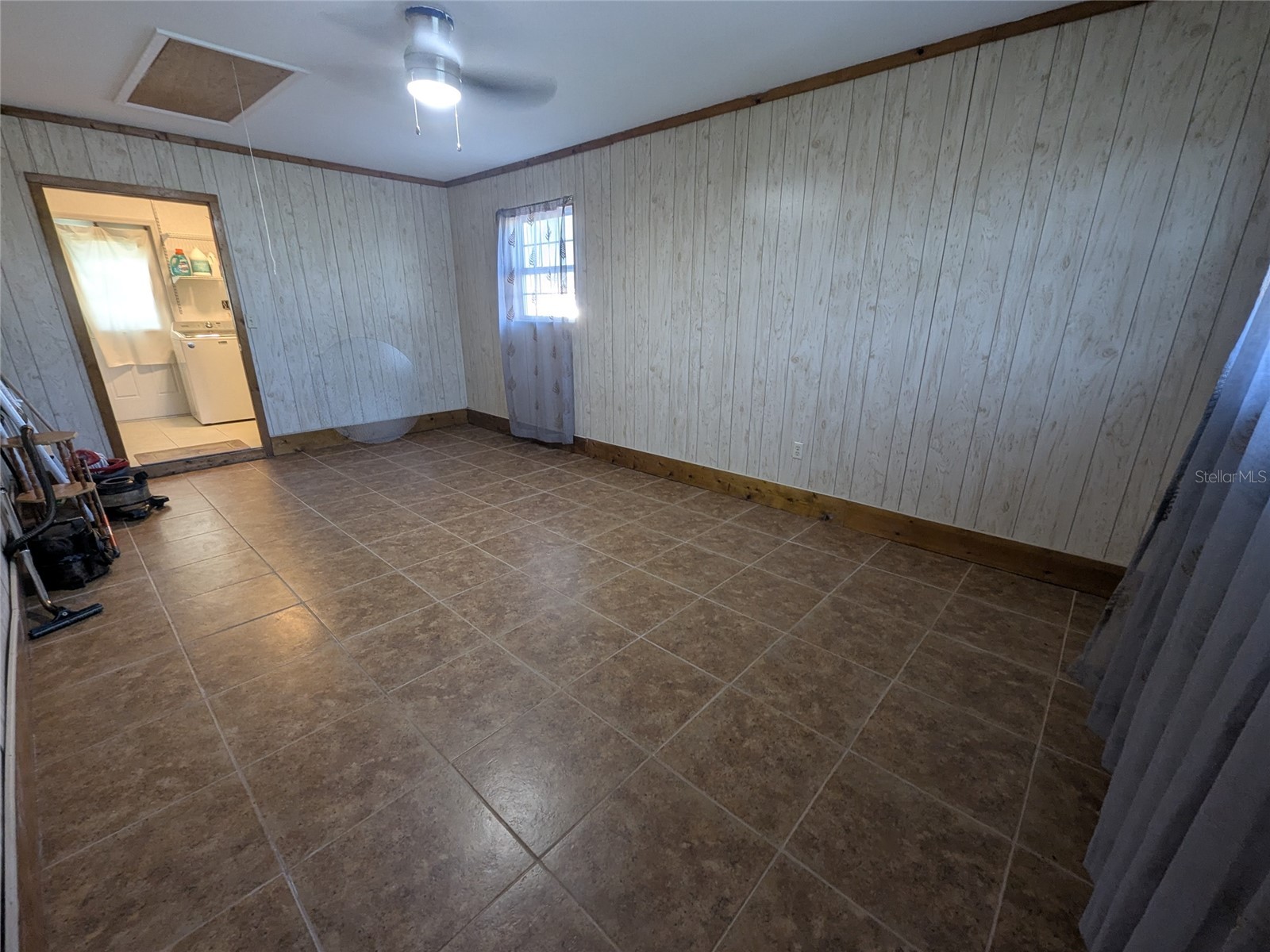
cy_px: 476
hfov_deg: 106.2
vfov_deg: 89.9
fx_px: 477
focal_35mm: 13
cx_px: 635
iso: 90
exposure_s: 1/24
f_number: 2.2
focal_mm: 1.95
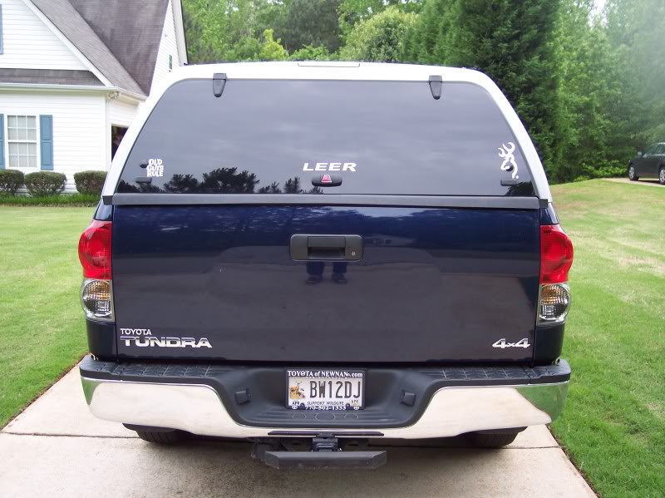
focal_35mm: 38
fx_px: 730
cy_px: 249
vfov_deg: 37.7
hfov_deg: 49.0
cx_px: 332
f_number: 2.8
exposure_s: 1/180
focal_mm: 8
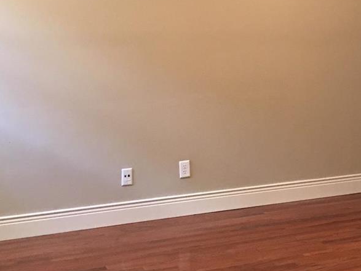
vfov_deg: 18.6
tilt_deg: -5.0
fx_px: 824
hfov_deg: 23.9
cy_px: 75
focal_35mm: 79
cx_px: 334
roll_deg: -0.6
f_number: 2.2
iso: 100
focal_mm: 4.15
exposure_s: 1/15
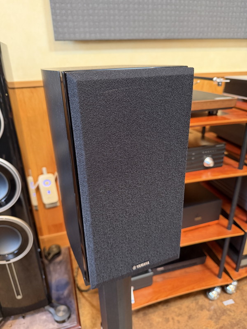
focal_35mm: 24
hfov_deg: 56.8
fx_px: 228
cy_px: 164
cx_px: 124
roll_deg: +0.4
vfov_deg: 71.6
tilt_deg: -24.1
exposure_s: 1/60
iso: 500
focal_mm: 6.76
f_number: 1.78
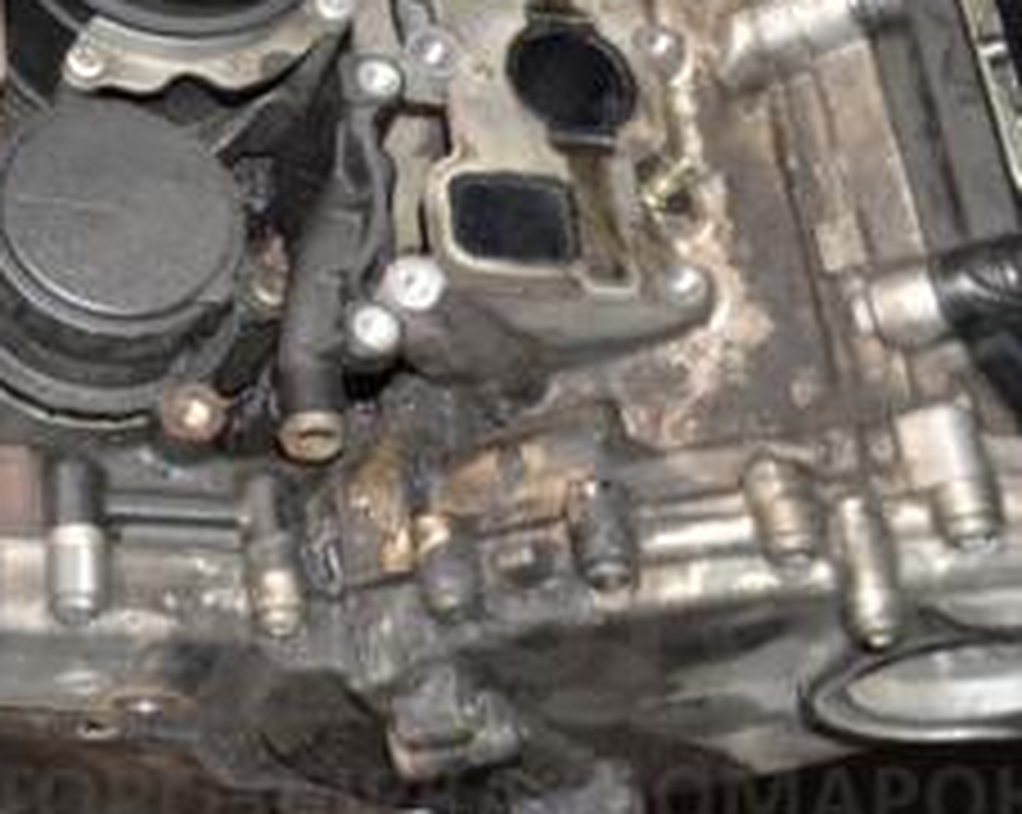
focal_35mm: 78
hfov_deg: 22.4
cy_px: 13
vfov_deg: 19.1
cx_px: -216
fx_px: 2364
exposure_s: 1/60
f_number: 5
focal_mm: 21
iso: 800
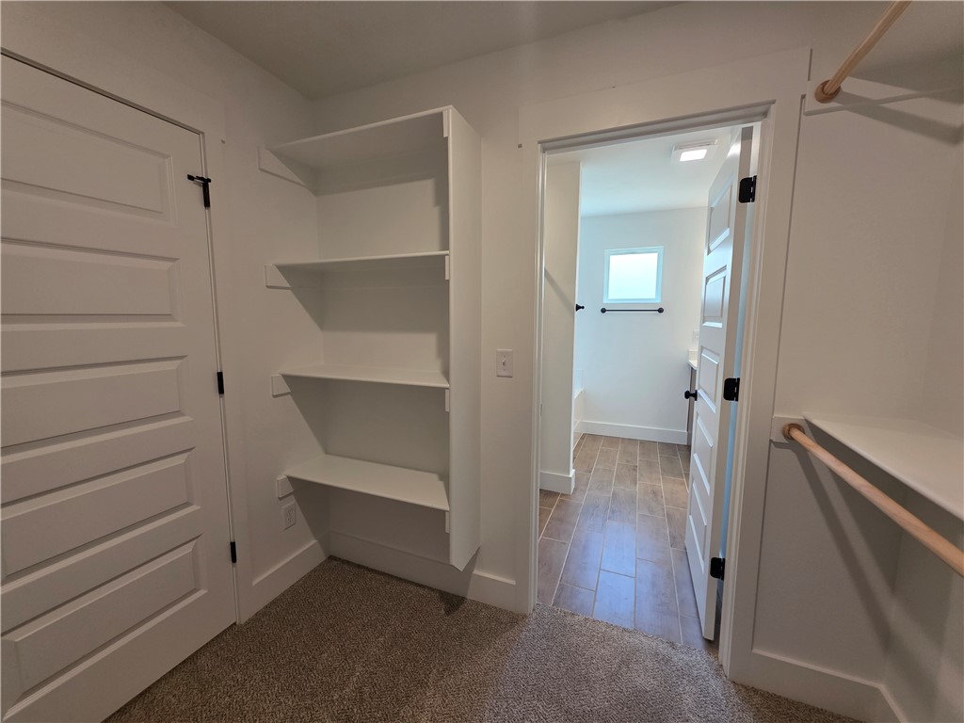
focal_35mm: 13
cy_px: 362
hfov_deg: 106.2
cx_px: 482
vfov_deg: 89.9
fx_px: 362
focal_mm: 2.2
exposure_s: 1/120
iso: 160
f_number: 1.9
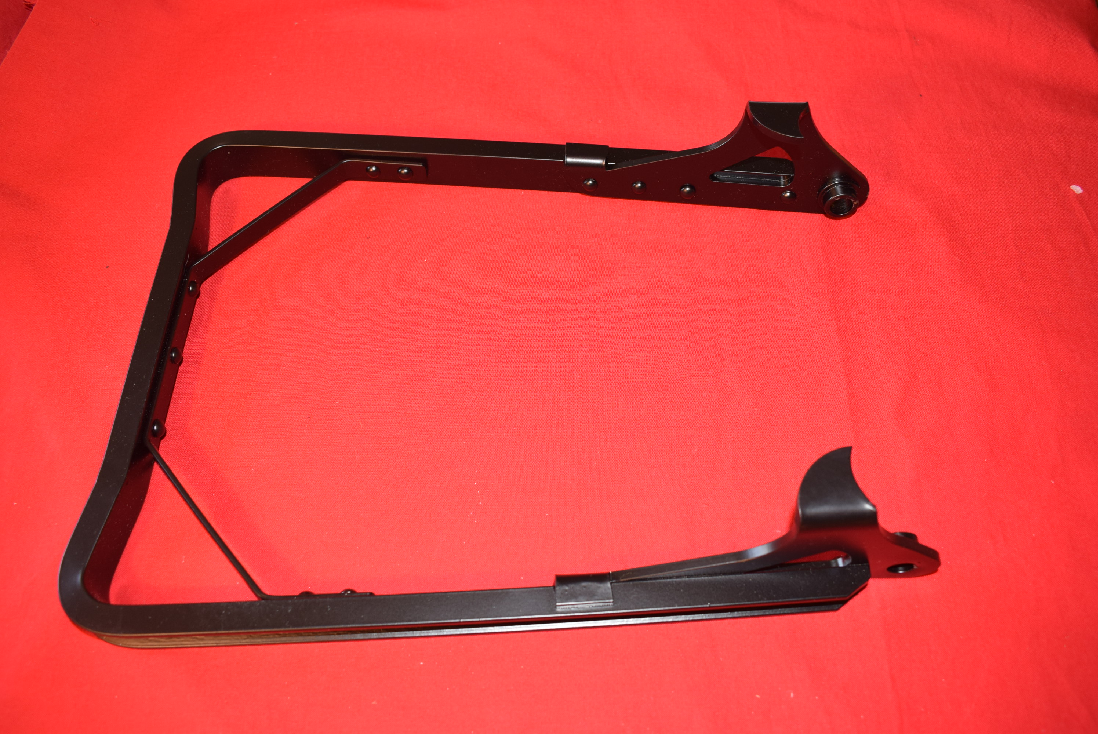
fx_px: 961
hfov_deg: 59.5
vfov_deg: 41.8
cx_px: 549
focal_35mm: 32
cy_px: 367
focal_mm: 21
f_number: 5.6
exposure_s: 1/30
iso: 400
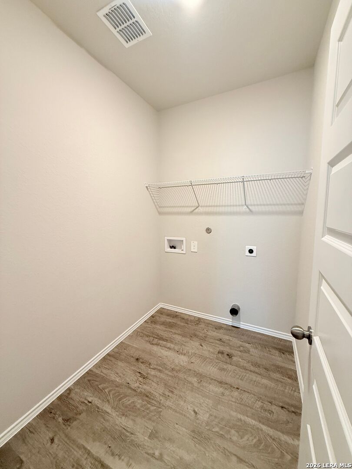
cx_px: 176
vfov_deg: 102.1
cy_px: 234
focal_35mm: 14
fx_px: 190
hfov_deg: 85.7
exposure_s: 1/60
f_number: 2.2
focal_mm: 2.22
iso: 320
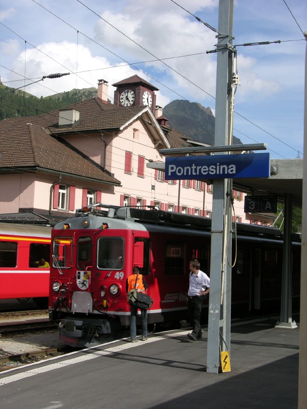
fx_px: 686
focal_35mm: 58
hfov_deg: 25.2
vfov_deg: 33.2
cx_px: 154
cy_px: 204
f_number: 5.6
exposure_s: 1/320
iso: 50
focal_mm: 14.7
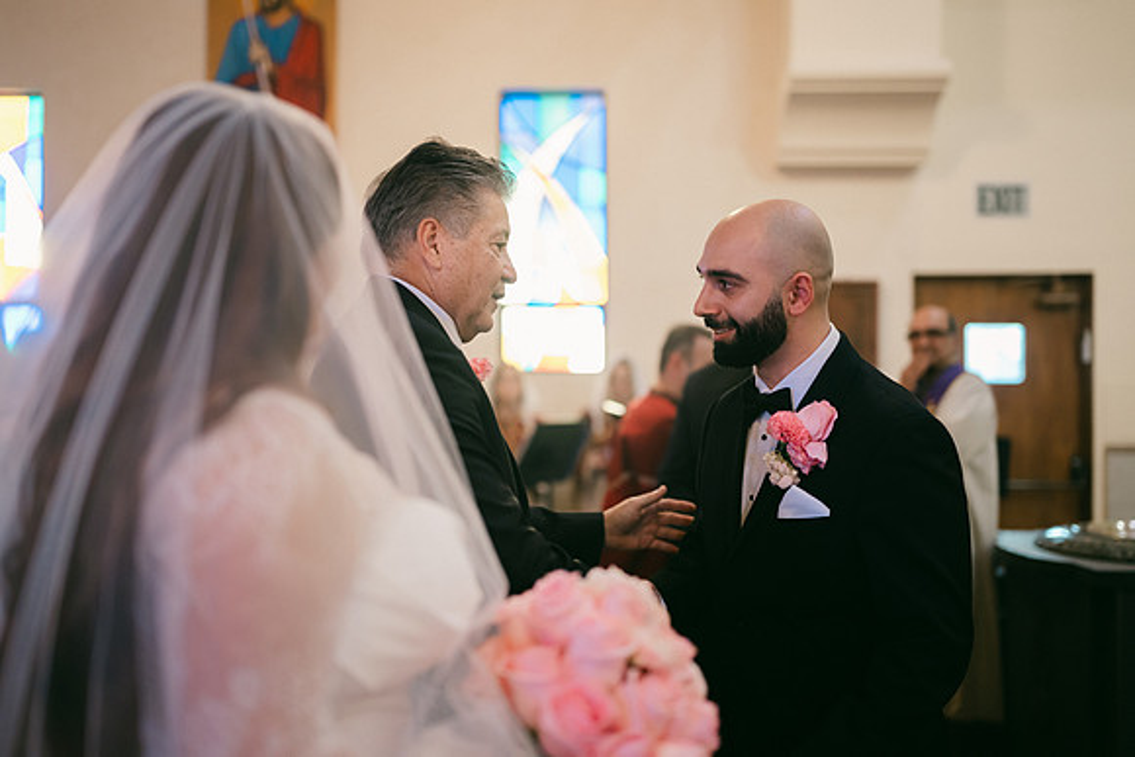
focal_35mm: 35
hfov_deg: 54.4
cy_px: 378
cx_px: 568
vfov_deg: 37.9
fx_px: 1104
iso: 800
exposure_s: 1/320
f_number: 1.2
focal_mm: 35
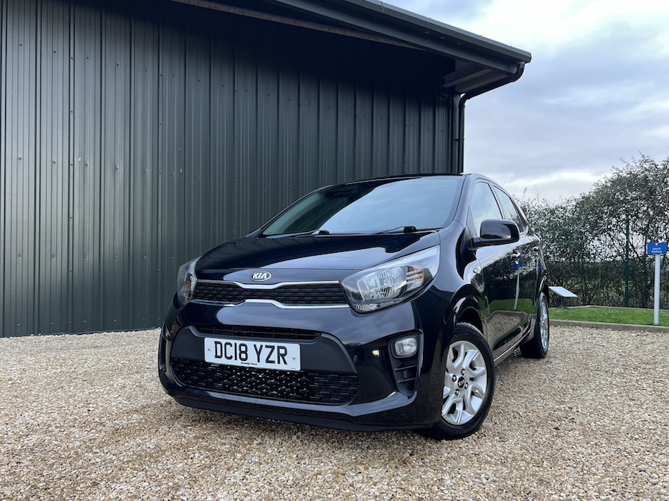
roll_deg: -0.4
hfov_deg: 61.7
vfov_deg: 48.2
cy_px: 269
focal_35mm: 29
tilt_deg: -0.4
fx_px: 560
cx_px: 330
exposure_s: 1/121
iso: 80
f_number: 1.5
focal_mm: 5.7
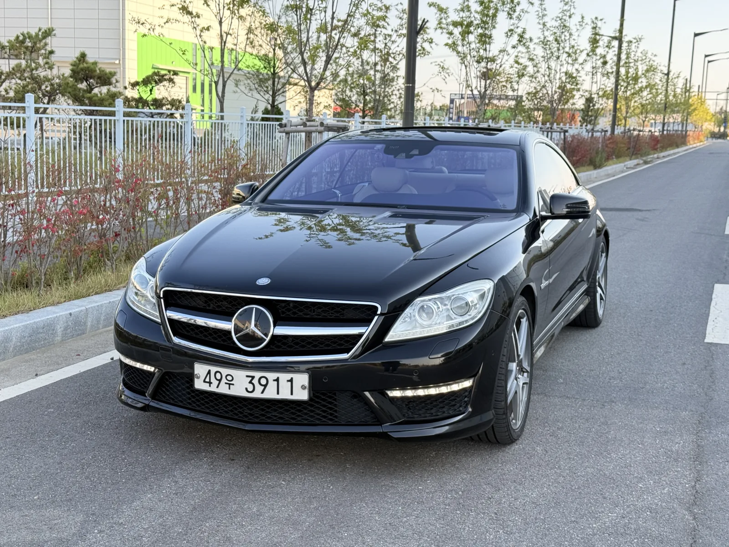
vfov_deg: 30.3
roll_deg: -2.3
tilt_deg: -8.3
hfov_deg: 39.7
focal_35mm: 48
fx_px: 1011
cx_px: 364
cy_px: 274
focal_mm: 6.76
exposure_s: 1/675
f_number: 1.78
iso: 64
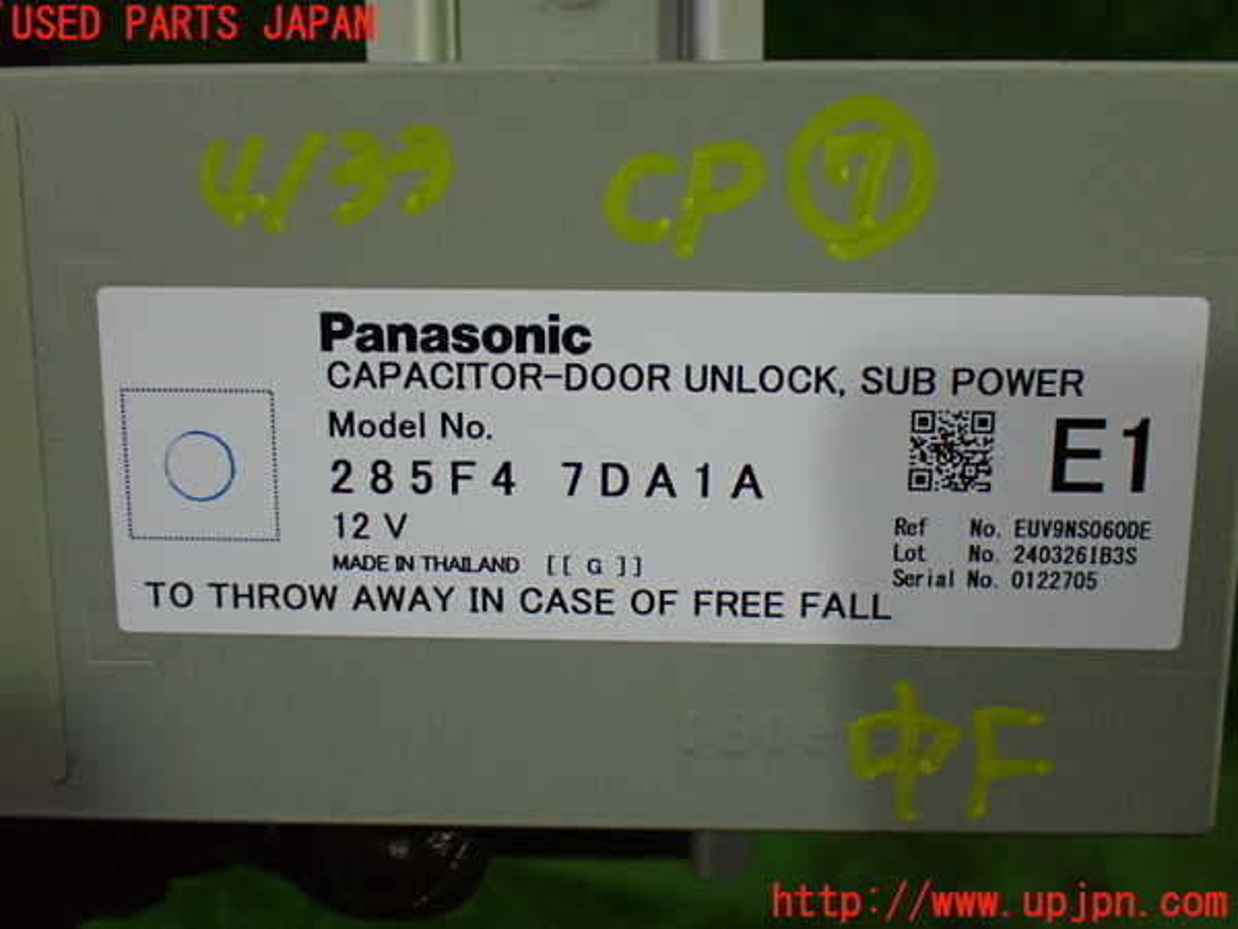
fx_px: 1359
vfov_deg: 37.7
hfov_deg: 49.0
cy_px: 464
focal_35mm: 38
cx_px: 619
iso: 800
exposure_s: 1/125
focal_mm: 6.83
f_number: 2.7
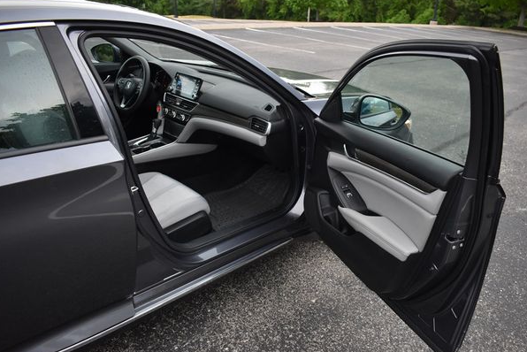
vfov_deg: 45.0
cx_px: 277
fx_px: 425
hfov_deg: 63.6
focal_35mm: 29
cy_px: 179
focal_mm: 18
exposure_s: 1/125
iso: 800
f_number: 3.5
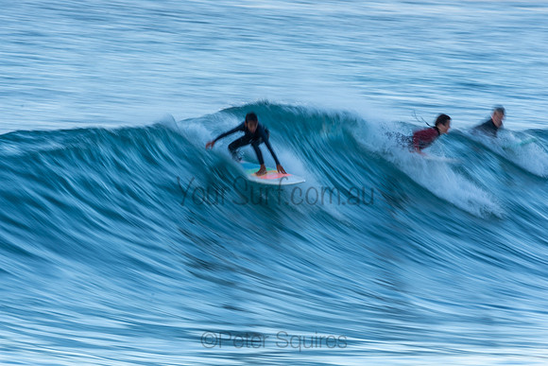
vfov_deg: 1.8
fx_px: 11419
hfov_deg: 2.7
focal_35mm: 750
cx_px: 274
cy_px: 183
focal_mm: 500
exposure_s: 1/20
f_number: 18
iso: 100
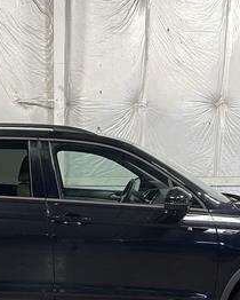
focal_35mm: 62
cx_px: 57
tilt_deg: -7.2
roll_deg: +0.2
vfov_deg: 29.9
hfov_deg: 24.3
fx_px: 550
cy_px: 227
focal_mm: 4.2
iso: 80
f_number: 1.6
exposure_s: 1/60
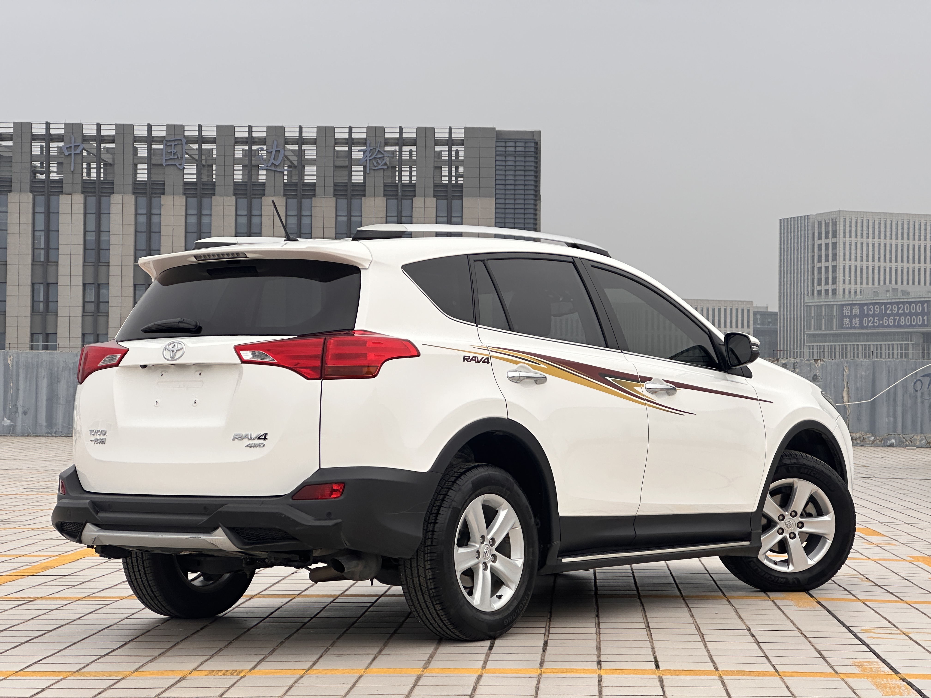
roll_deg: -0.5
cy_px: 349
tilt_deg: +1.8
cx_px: 466
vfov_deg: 19.1
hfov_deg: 25.3
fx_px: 2071
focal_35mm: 77
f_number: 2.8
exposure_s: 1/99
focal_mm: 9
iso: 80
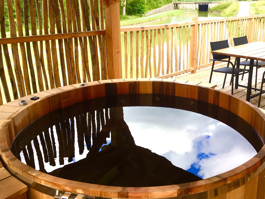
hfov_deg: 51.2
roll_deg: -0.2
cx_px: 150
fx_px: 276
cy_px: 83
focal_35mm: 36
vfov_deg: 39.5
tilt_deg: -16.0
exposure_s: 1/250
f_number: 2.2
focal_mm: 4.15
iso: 25
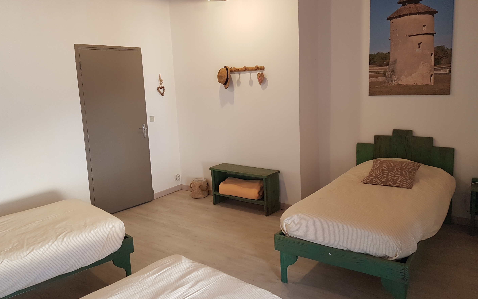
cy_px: 137
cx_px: 238
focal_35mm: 28
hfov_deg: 66.5
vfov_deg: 44.5
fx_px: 365
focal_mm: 4.2
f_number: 1.7
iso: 160
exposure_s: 1/40
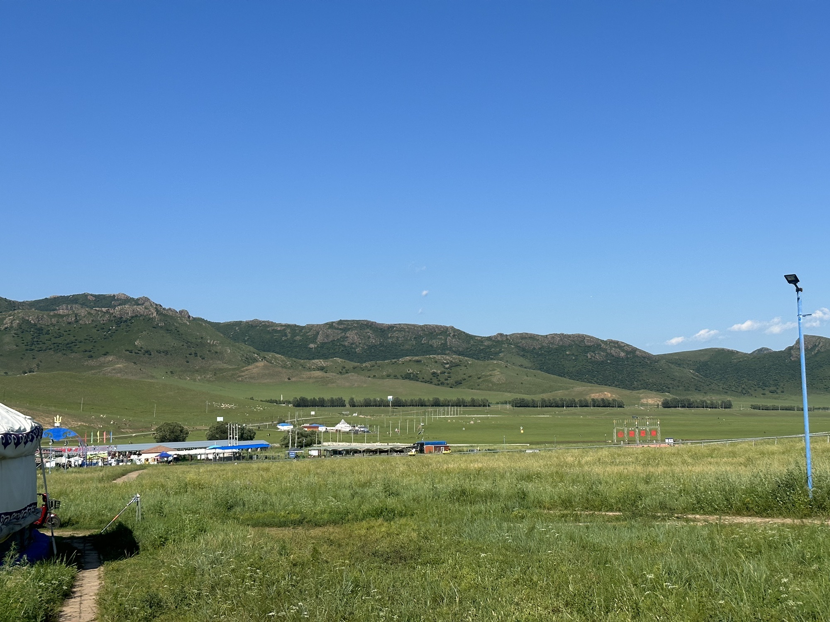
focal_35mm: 48
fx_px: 1151
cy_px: 311
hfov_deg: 39.7
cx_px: 415
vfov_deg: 30.3
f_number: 1.78
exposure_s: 1/5882
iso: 64
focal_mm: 6.86
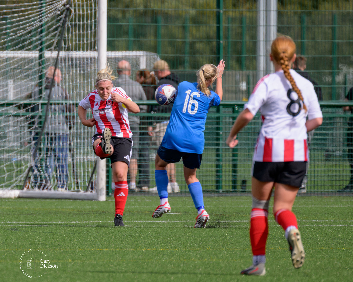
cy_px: 123
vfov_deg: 2.0
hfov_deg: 2.4
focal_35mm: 791
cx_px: 82
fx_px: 8264
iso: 800
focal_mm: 400
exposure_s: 1/4000
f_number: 5.6
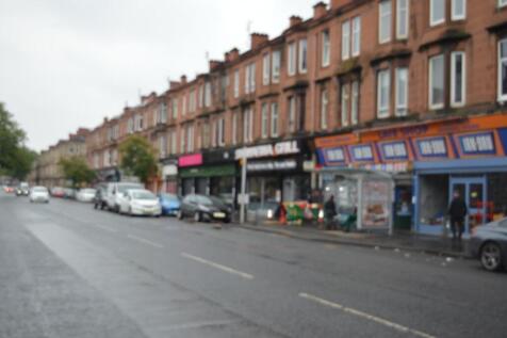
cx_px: 254
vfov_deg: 30.8
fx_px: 612
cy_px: 169
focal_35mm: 44
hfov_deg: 45.0
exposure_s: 1/200
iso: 100
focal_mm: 29
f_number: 5
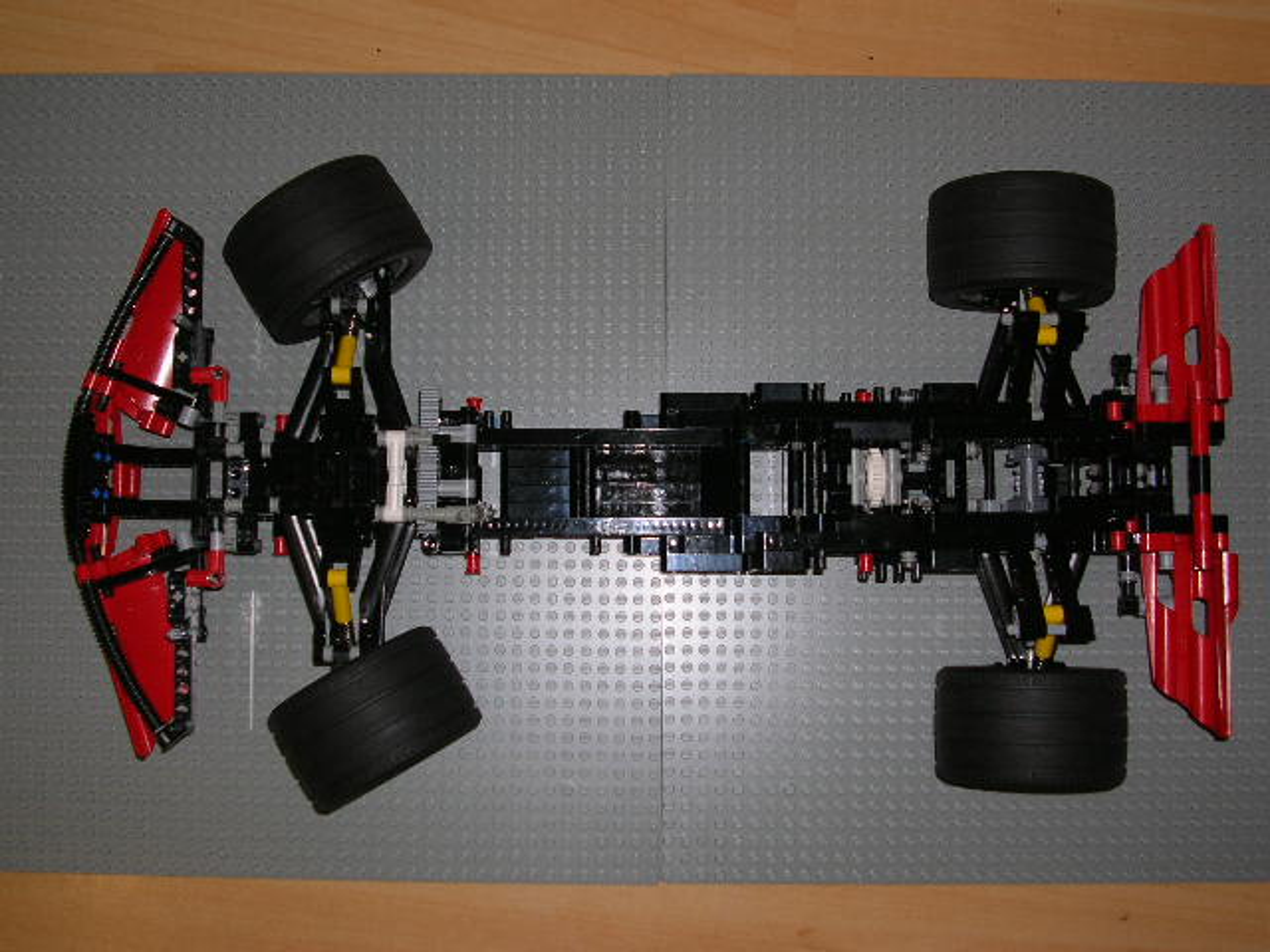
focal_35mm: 45
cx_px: 635
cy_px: 476
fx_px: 1651
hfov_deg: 42.1
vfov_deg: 32.2
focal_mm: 7.5
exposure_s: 1/60.1
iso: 50
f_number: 3.1
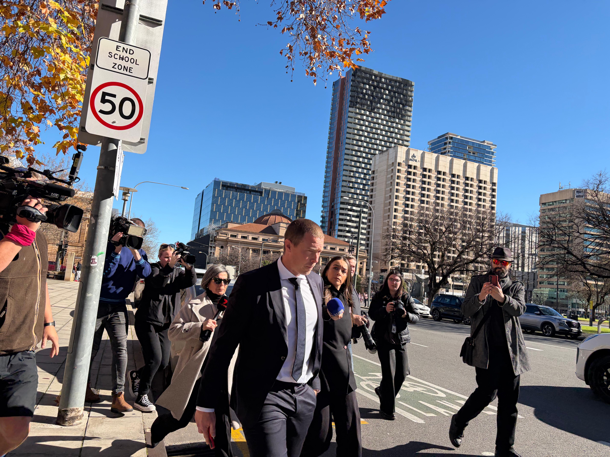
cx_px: 305
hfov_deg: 67.3
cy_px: 228
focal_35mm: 26
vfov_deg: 53.1
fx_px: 458
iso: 50
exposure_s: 1/2451
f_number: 1.6
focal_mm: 5.96
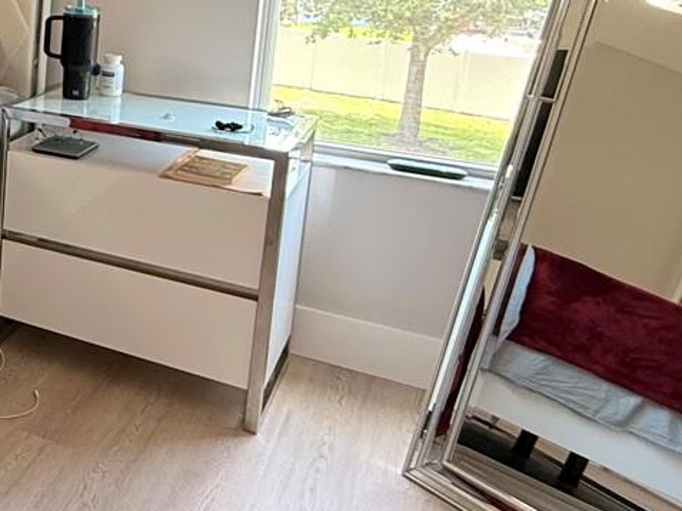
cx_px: -223
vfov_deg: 29.8
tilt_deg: -9.0
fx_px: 925
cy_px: 69
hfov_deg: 30.8
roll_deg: -0.3
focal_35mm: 47
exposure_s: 1/60
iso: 320
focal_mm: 2.22
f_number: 2.2
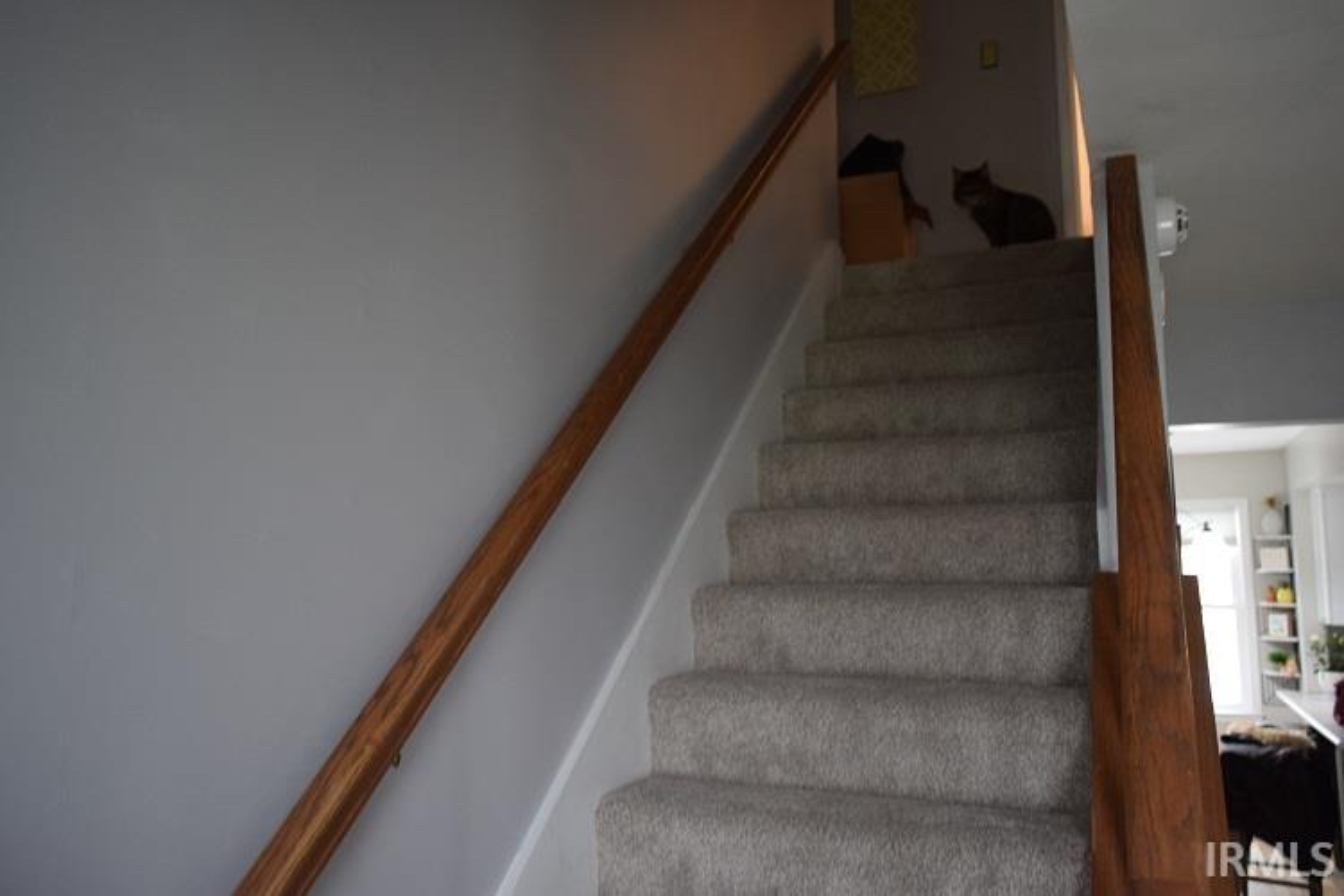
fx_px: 1008
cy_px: 448
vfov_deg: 47.9
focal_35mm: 27
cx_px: 672
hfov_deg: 67.4
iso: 1100
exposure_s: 1/60
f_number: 3.5
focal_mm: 18
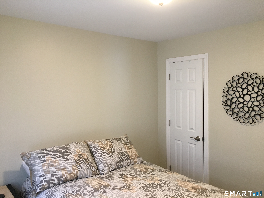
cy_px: 99
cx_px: 132
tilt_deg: -2.7
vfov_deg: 48.2
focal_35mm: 29
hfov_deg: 61.7
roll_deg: +0.2
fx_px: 221
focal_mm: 4.15
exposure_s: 1/30
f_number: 2.2
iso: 80
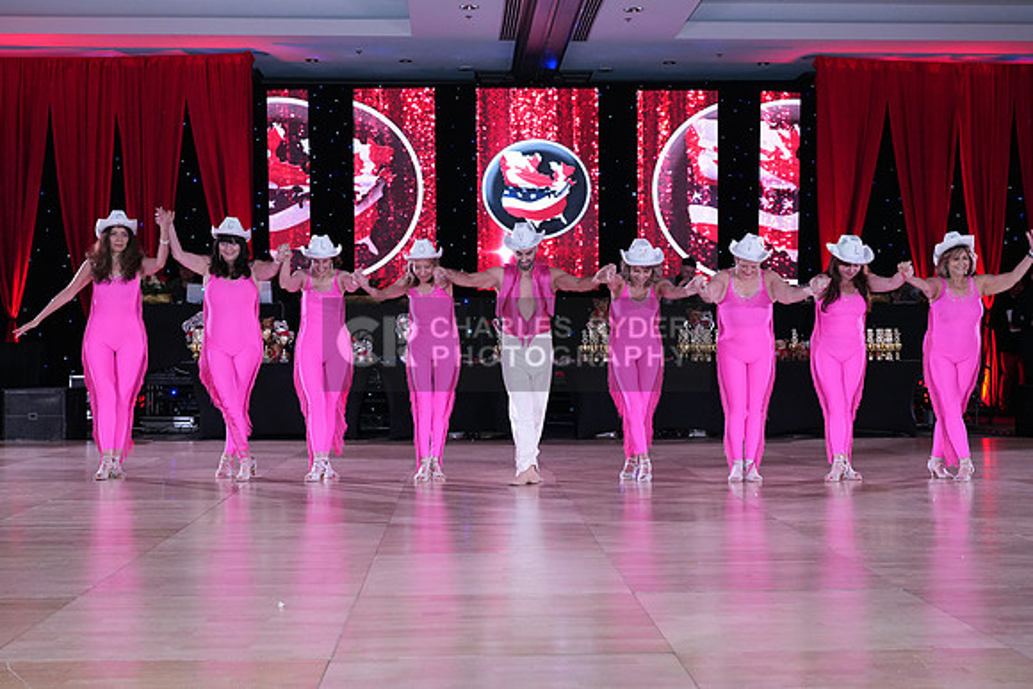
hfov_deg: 42.7
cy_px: 344
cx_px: 516
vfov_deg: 29.3
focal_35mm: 46
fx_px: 1320
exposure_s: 1/250
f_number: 5
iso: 2500
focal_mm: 46
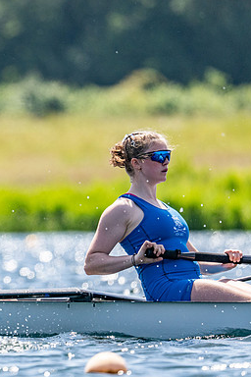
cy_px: 188
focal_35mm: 906
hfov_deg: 1.5
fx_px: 9475
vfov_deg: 2.3
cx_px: -17
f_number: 4.5
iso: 280
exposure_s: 1/2500
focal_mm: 400
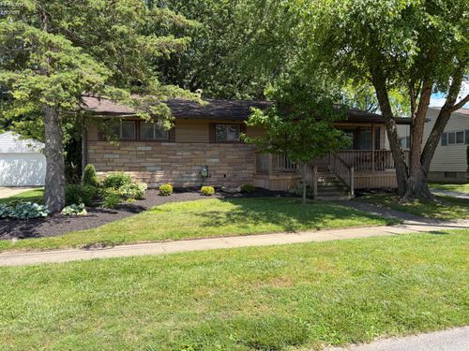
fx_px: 352
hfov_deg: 67.3
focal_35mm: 26
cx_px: 234
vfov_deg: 53.1
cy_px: 176
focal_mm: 5.96
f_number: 1.6
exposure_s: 1/1217
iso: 50
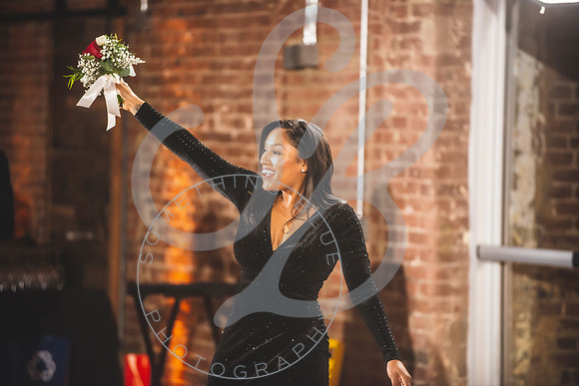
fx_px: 3056
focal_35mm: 190
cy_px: 193
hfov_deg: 10.8
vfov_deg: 7.2
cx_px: 290
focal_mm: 190
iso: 1250
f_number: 2.8
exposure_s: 1/200
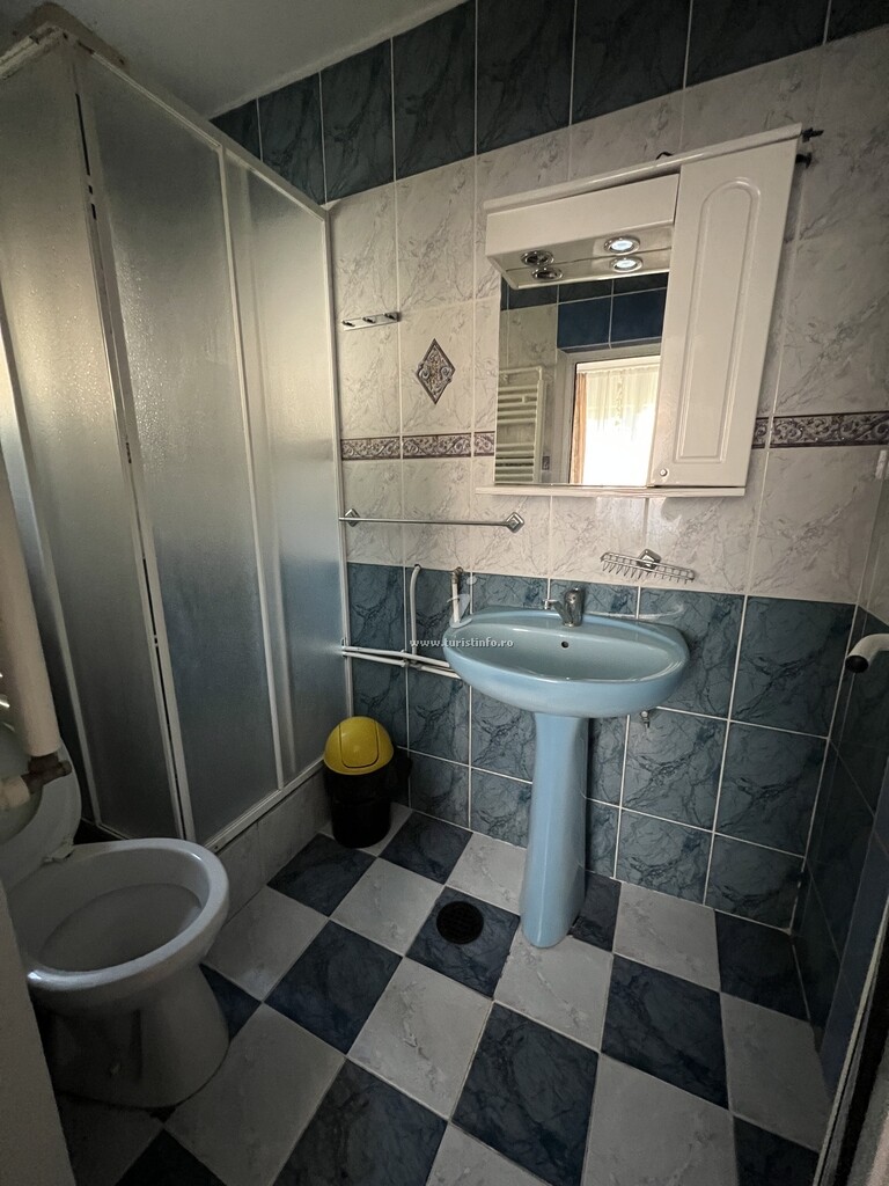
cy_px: 593
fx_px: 445
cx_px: 444
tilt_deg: -12.7
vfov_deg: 106.2
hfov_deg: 89.9
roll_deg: +0.6
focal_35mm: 13
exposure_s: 1/33
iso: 800
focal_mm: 1.57
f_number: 1.8
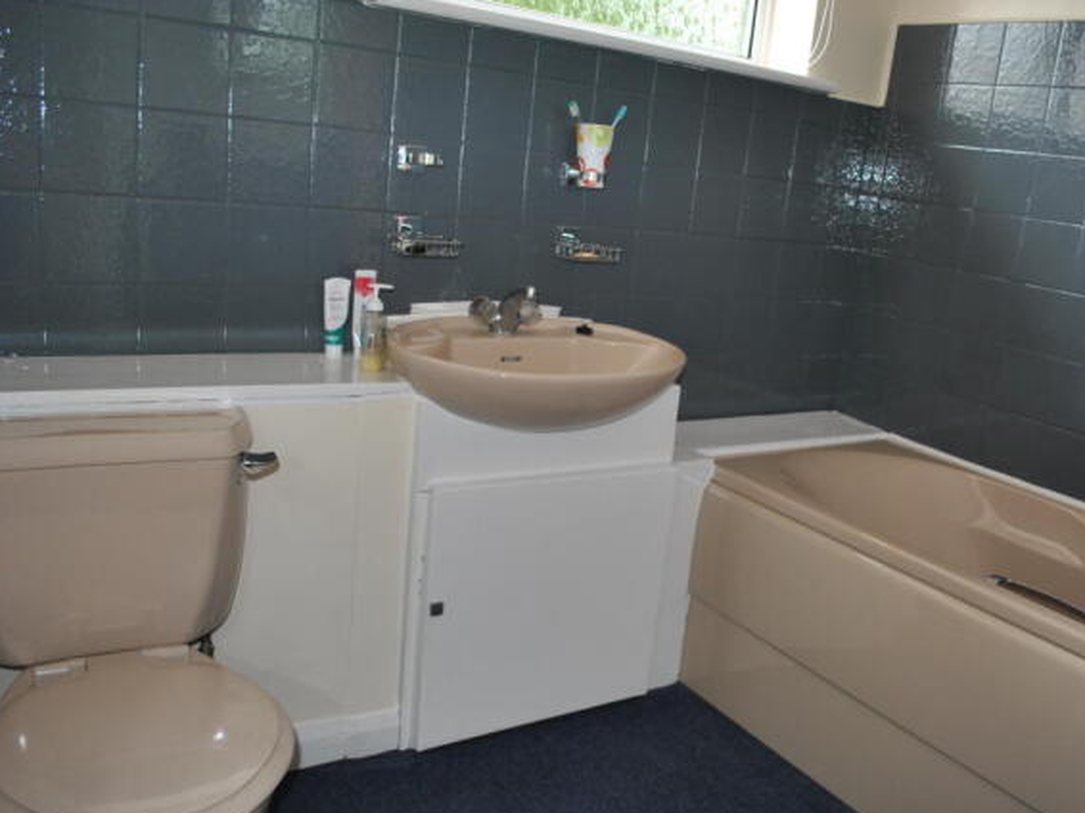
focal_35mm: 30
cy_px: 415
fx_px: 940
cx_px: 609
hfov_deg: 59.8
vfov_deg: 46.8
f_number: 3.5
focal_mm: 18
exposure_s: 1/60
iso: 200
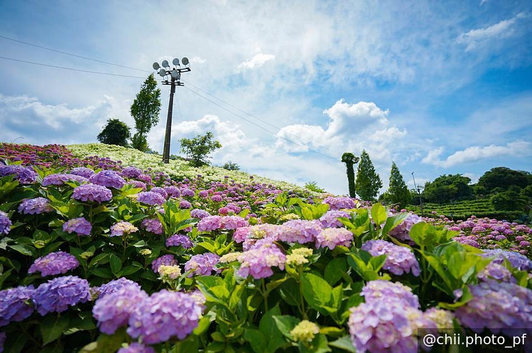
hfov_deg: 93.3
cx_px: 266
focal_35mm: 17
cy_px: 176
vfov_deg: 70.3
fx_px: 251
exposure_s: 1/3200
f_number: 2.8
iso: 100
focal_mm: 17
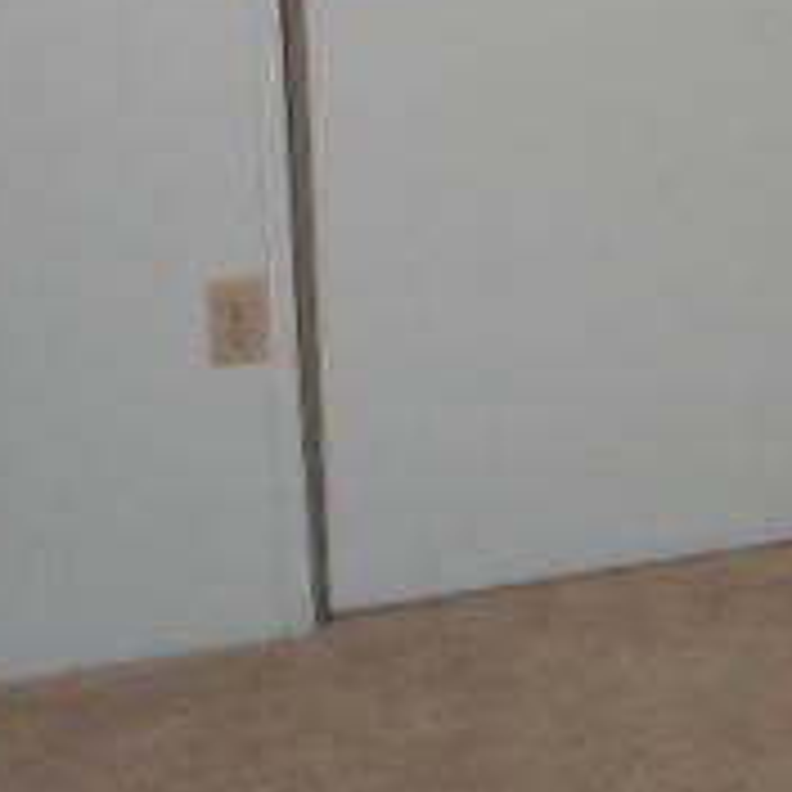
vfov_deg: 17.9
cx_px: 801
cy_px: -135
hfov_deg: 18.2
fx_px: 2407
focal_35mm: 93
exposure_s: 1/25
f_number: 4
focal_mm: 5.2
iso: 250
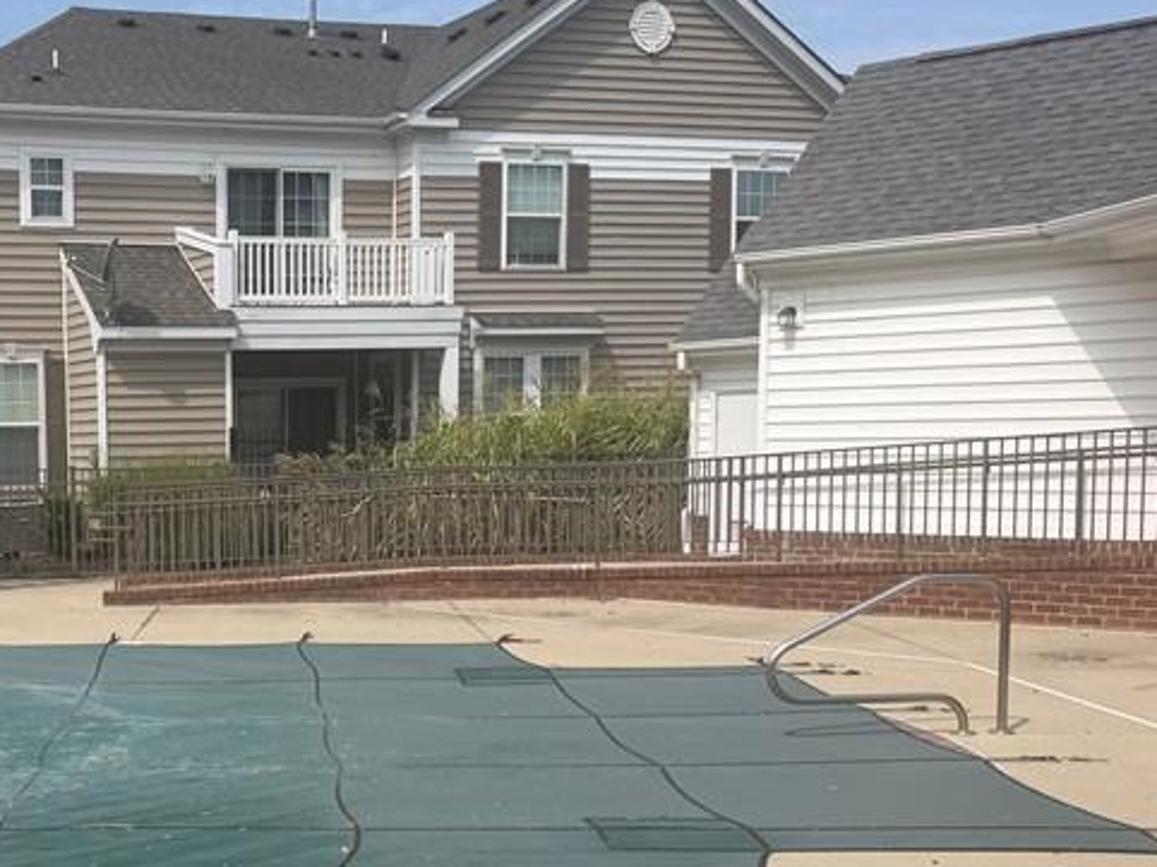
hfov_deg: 35.1
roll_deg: +1.4
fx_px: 1704
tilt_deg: -5.8
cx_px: 89
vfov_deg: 28.3
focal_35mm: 51
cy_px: 600
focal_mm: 6.76
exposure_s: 1/5714
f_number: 1.78
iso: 80
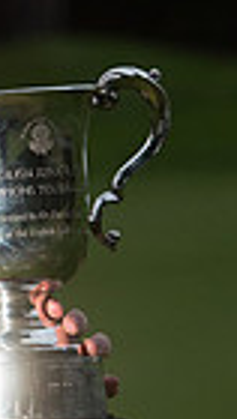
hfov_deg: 1.9
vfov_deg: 3.5
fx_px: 6899
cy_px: 430
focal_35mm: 619
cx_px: -644
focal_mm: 122
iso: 1000
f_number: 5
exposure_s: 1/200
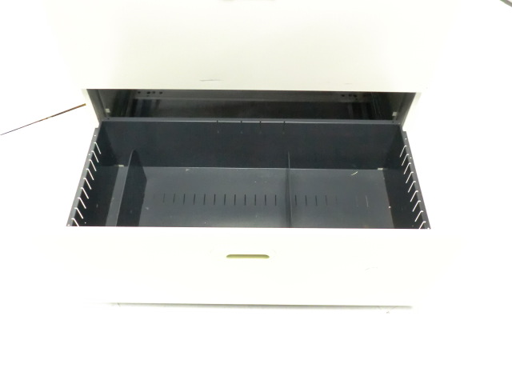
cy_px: 192
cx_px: 256
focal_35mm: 32
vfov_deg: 44.2
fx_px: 473
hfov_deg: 56.8
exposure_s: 1/25
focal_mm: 5.8
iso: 800
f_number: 3.5
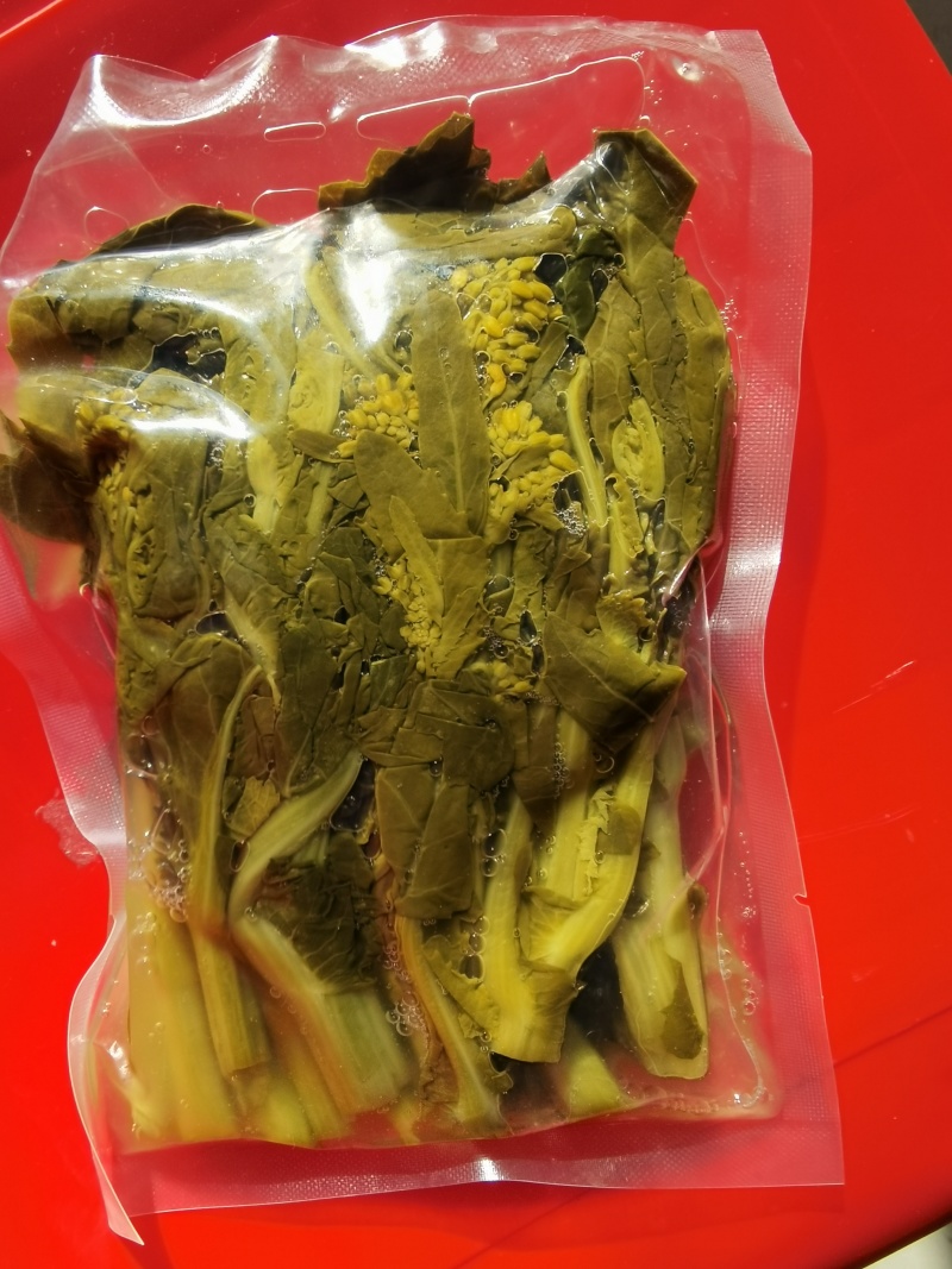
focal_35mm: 27
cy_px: 634
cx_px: 476
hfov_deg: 51.3
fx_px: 990
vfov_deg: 65.3
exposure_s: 1/711
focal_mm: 2.26
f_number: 2.2
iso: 50
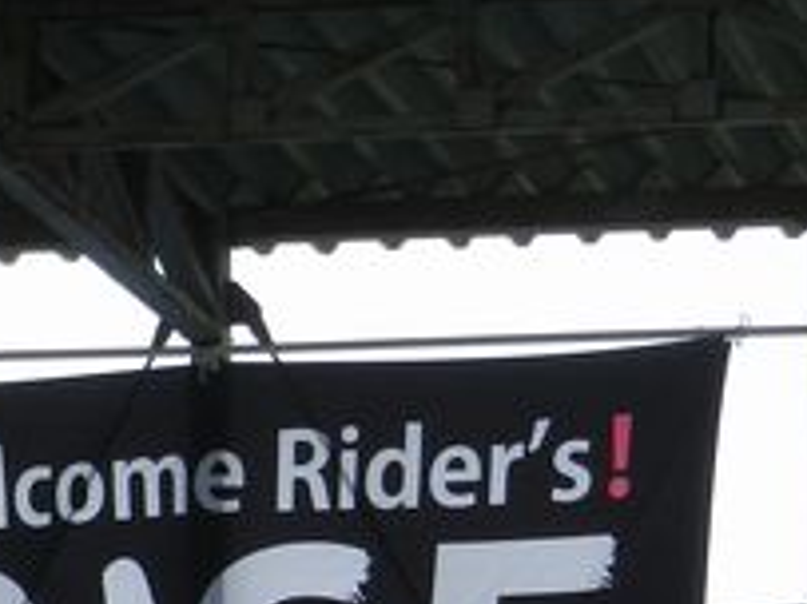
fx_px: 5475
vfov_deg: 6.3
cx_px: 123
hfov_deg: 8.4
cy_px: 805
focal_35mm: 235
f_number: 4.7
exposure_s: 1/500
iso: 160
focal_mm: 12.1
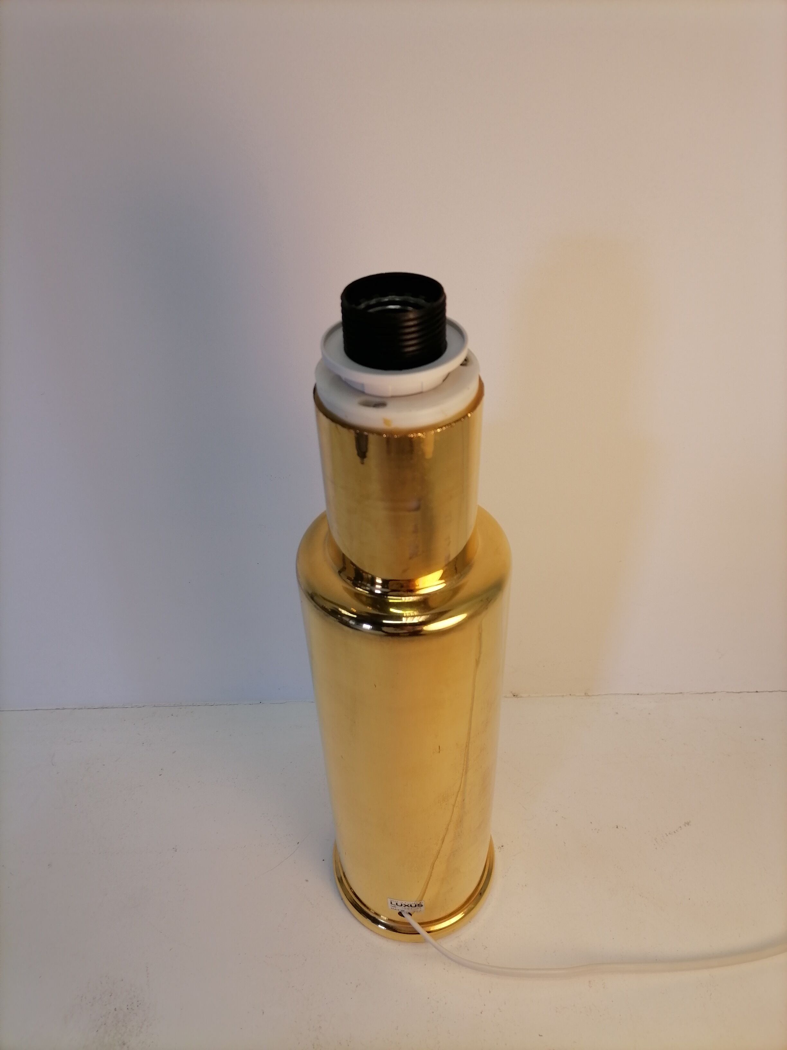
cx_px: 394
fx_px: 788
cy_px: 525
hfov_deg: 53.1
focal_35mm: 26
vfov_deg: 67.3
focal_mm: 5.4
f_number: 1.8
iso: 50
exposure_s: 1/50
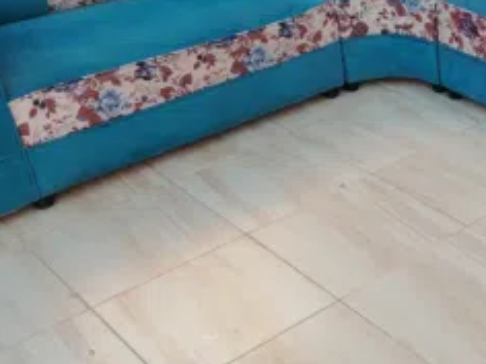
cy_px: 119
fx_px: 913
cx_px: 498
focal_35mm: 65
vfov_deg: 22.5
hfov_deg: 27.9
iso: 153
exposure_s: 1/100
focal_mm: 5.25
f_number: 1.75
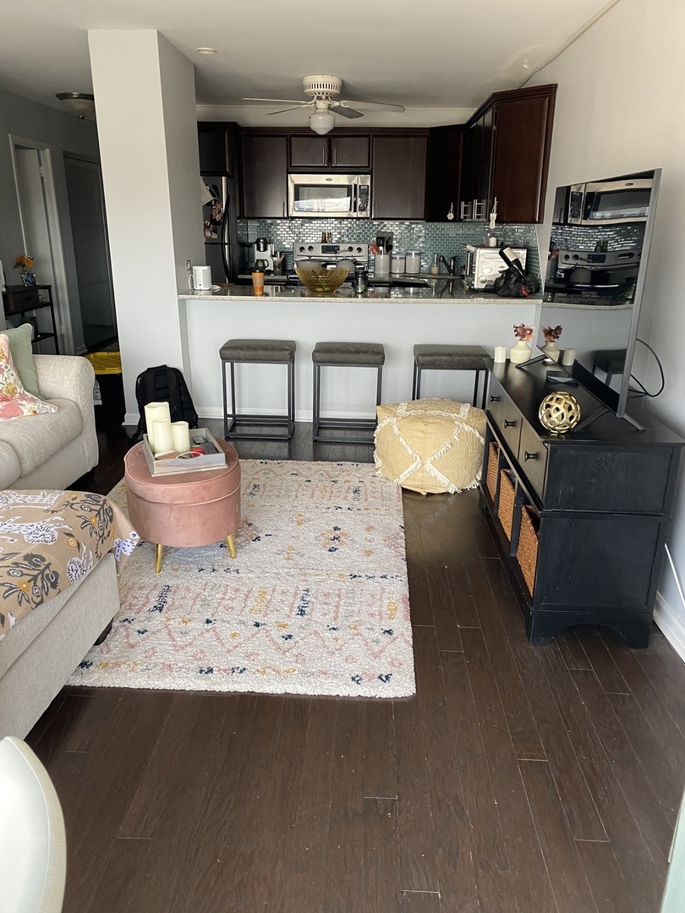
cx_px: 342
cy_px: 456
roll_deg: -0.6
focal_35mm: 26
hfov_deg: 53.1
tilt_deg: -18.0
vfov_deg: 67.3
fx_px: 686
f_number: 1.8
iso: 125
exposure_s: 1/90
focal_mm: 4.25
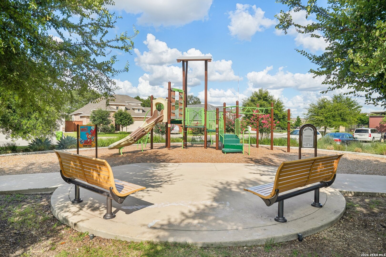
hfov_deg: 78.6
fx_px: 236
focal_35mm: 22
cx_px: 193
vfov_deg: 57.2
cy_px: 128
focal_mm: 22
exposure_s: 1/750
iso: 200
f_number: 5.6
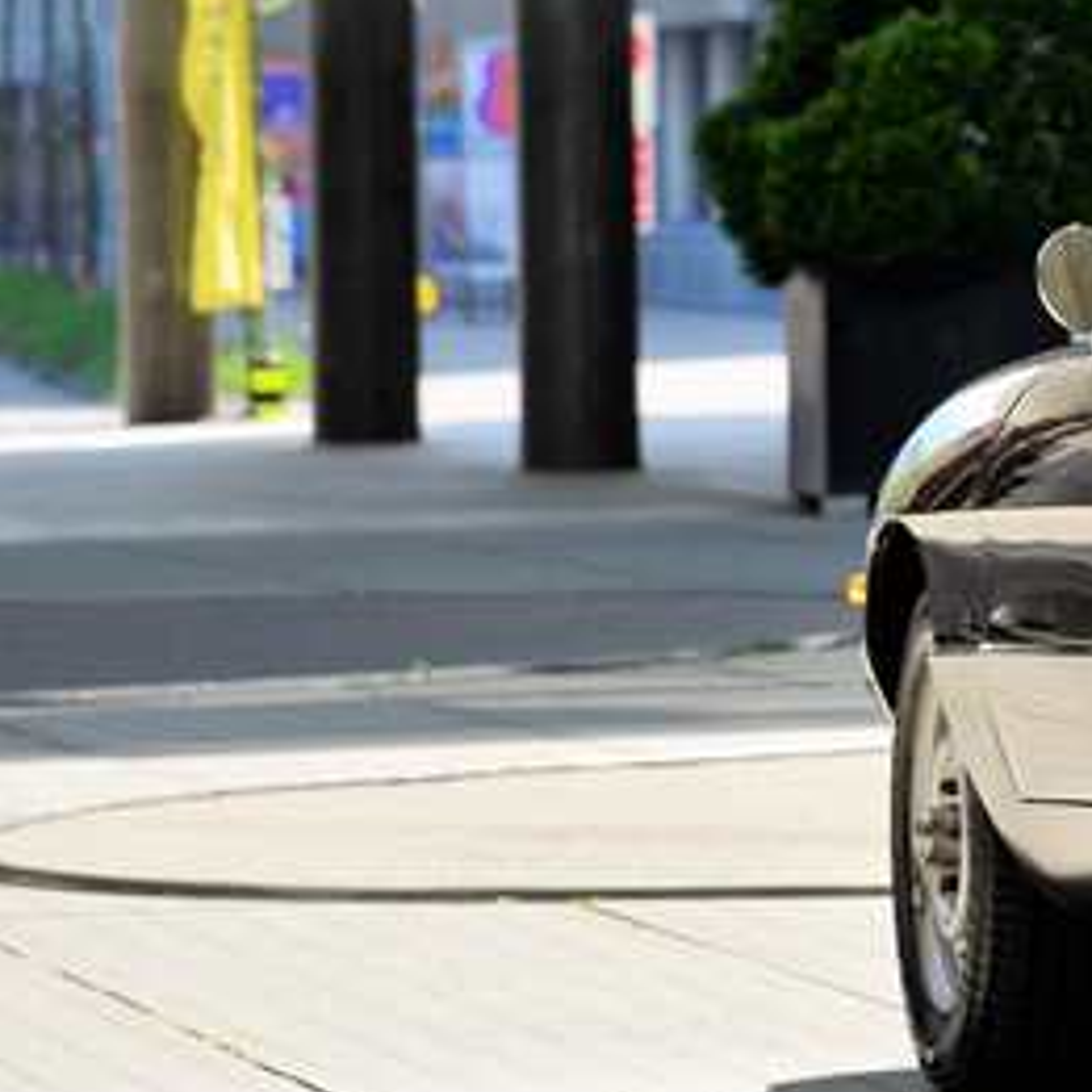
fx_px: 13384
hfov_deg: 4.6
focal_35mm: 375
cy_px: 88
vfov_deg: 4.7
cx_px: 1933
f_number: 7.1
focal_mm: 120
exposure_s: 1/160
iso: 125
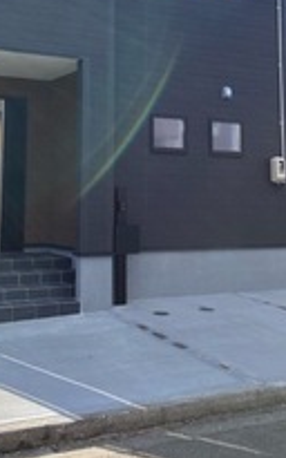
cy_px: 118
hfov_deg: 24.7
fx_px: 649
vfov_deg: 38.0
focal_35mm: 52
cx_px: 92
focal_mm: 3.99
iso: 20
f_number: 1.8
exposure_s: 1/736
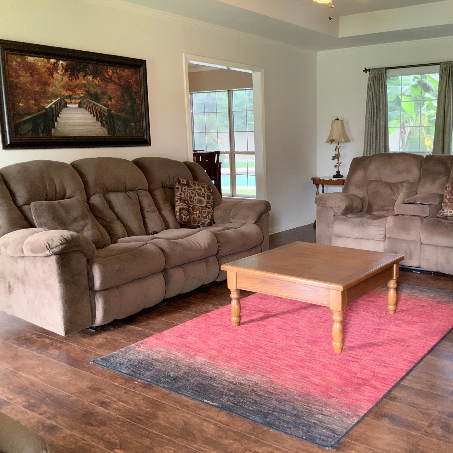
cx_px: 301
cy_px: 226
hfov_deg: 46.5
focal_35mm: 35
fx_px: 518
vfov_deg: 47.2
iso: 200
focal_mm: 3
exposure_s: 1/60
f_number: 1.8
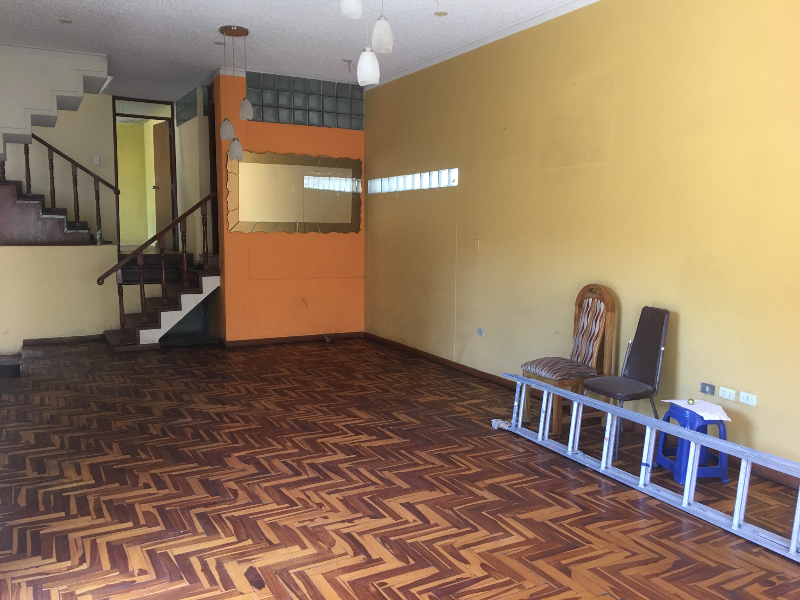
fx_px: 670
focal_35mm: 29
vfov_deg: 48.2
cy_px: 300
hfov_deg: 61.7
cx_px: 400
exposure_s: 1/15
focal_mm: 4.15
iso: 50
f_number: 2.2
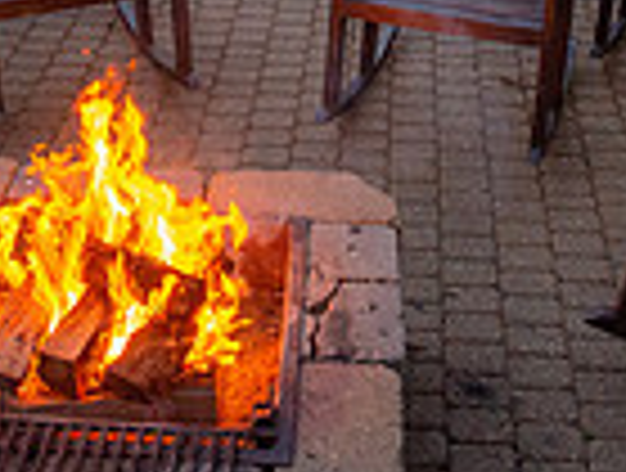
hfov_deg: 28.4
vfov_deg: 20.1
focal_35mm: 68
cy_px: -117
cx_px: 252
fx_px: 1233
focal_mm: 17
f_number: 4.5
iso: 4000
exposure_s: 1/200
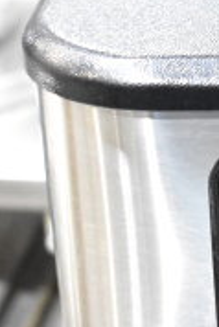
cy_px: 260
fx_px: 1637
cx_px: 427
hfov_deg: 7.4
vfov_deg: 11.4
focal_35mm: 180
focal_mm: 35
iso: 6400
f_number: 5
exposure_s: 1/100
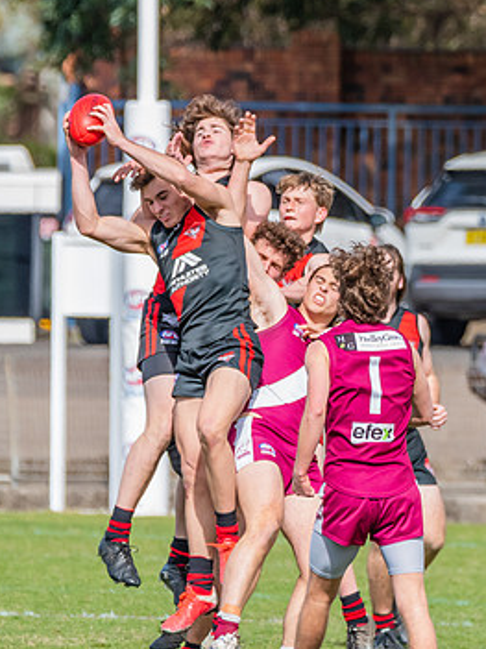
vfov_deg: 2.0
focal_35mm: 991
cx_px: 455
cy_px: 313
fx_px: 18562
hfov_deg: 1.5
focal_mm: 400
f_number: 9
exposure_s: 1/1600
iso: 800
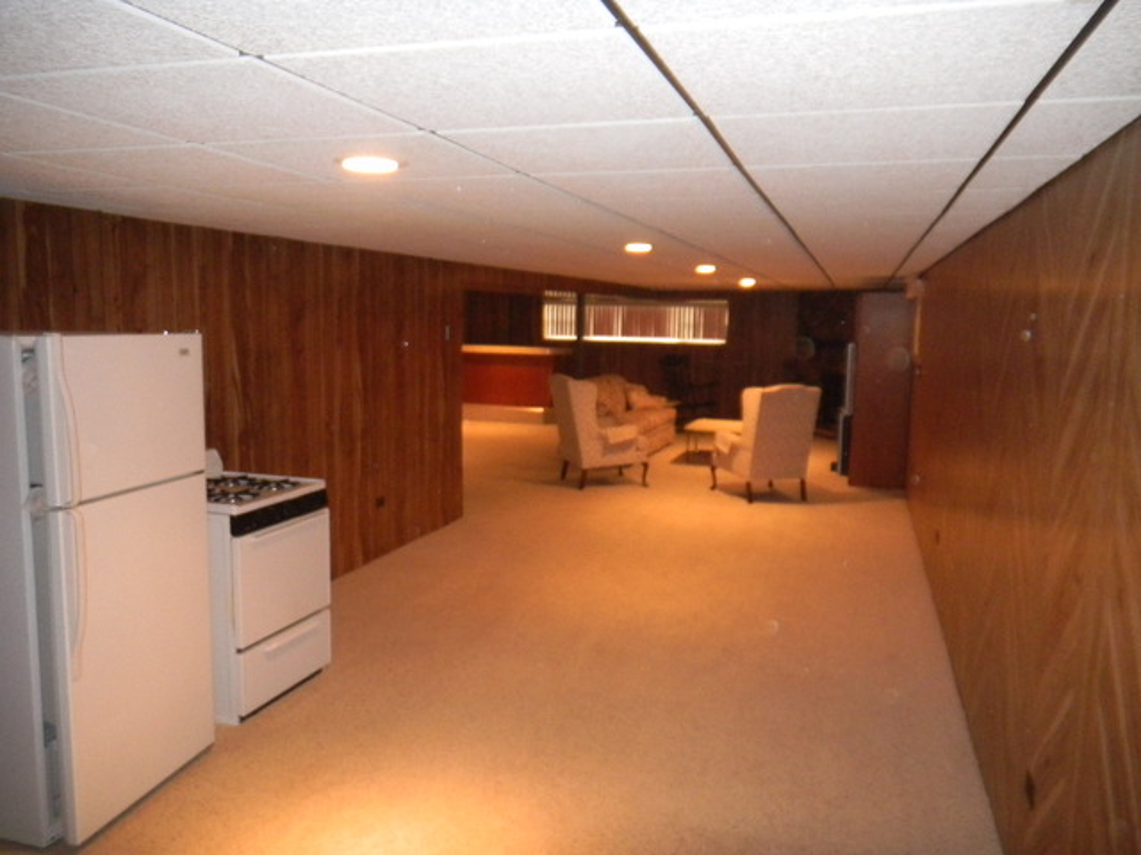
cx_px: 570
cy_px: 428
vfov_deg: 49.7
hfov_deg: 63.4
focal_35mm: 28
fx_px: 923
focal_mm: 5
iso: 400
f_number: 3.9
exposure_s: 1/30
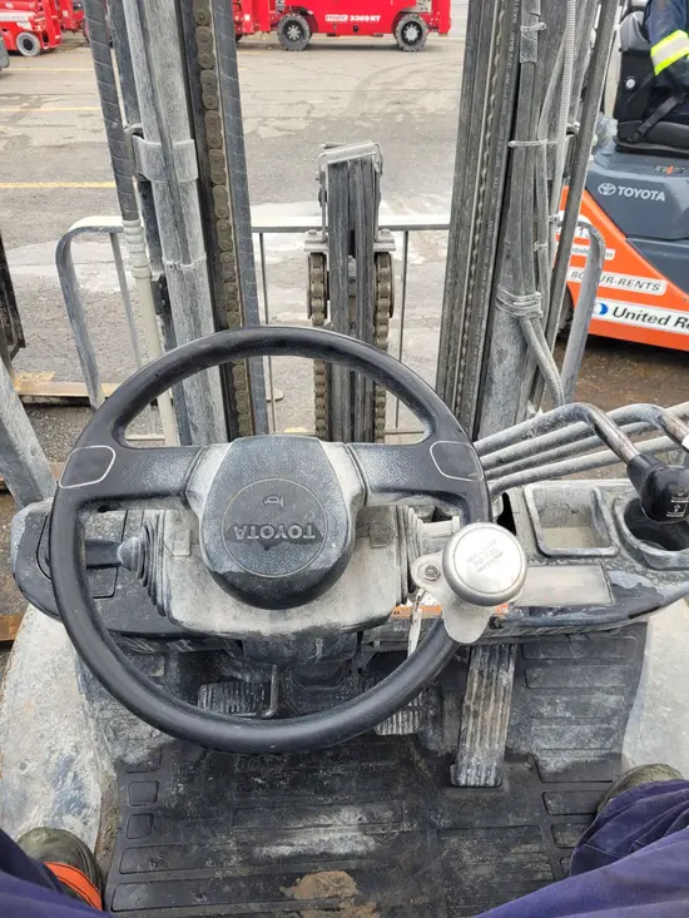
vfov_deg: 67.3
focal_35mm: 26
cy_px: 459
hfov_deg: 53.1
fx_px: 690
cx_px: 344
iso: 40
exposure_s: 1/127
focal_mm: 5.4
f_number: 1.8
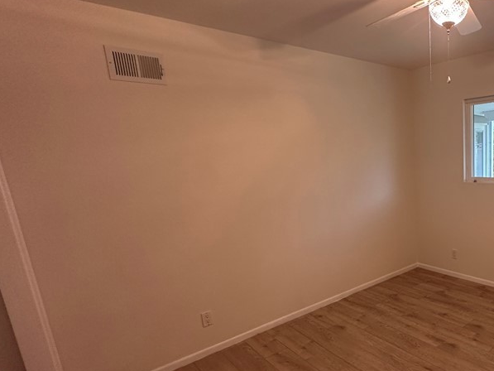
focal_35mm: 24
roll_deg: +2.3
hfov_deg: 64.2
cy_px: 222
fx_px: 343
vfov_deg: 56.4
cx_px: 407
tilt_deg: -12.5
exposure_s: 1/60
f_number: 2.2
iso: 250
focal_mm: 2.22
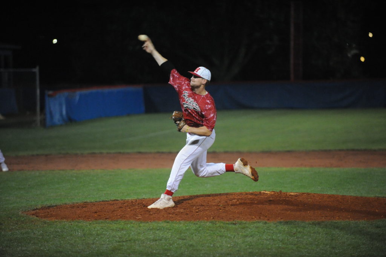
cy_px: 128
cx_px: 193
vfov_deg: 6.9
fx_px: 2144
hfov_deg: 10.3
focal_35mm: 200
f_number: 2.8
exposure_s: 1/500
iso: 6400
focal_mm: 200
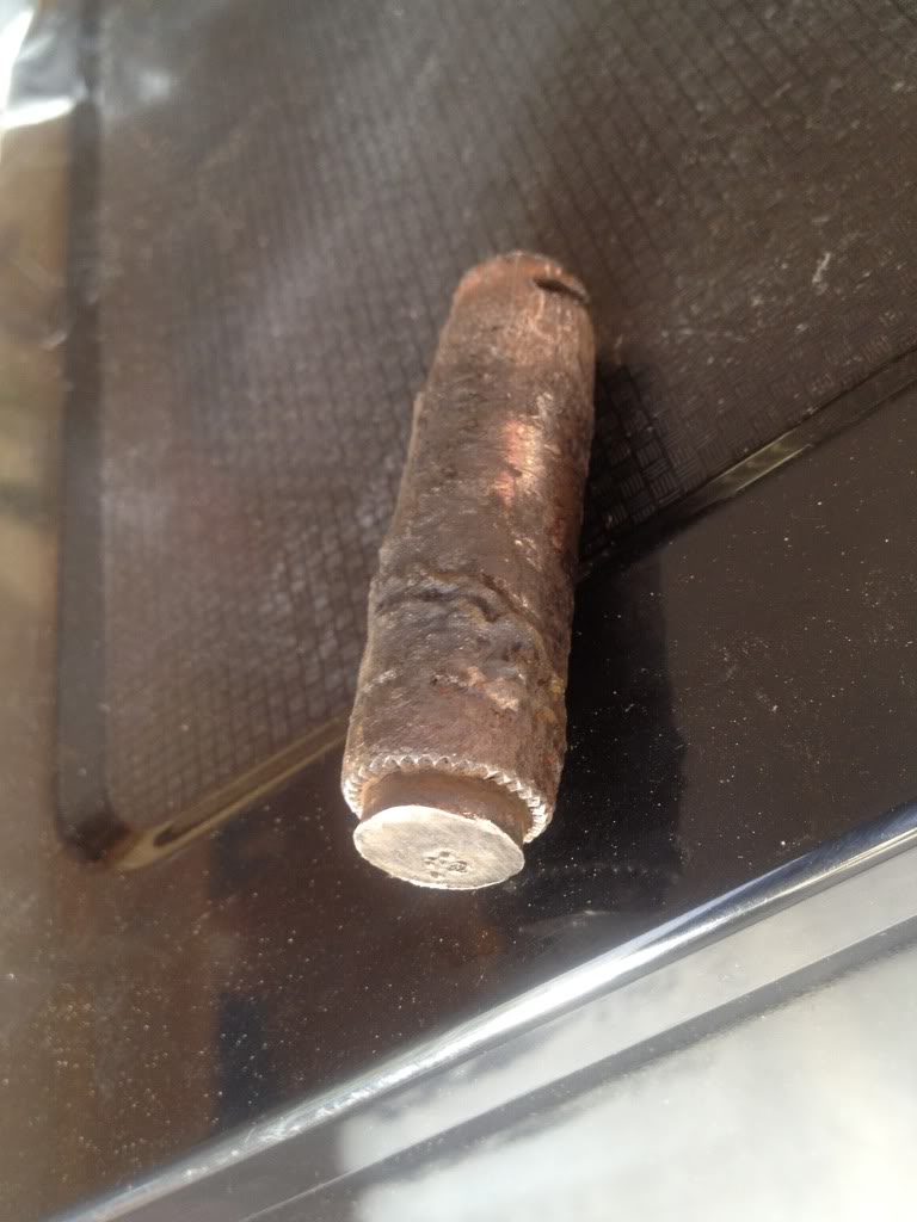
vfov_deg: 52.6
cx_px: 458
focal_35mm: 35
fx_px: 1236
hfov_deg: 40.7
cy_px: 611
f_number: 2.4
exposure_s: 1/20
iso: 100
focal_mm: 4.3
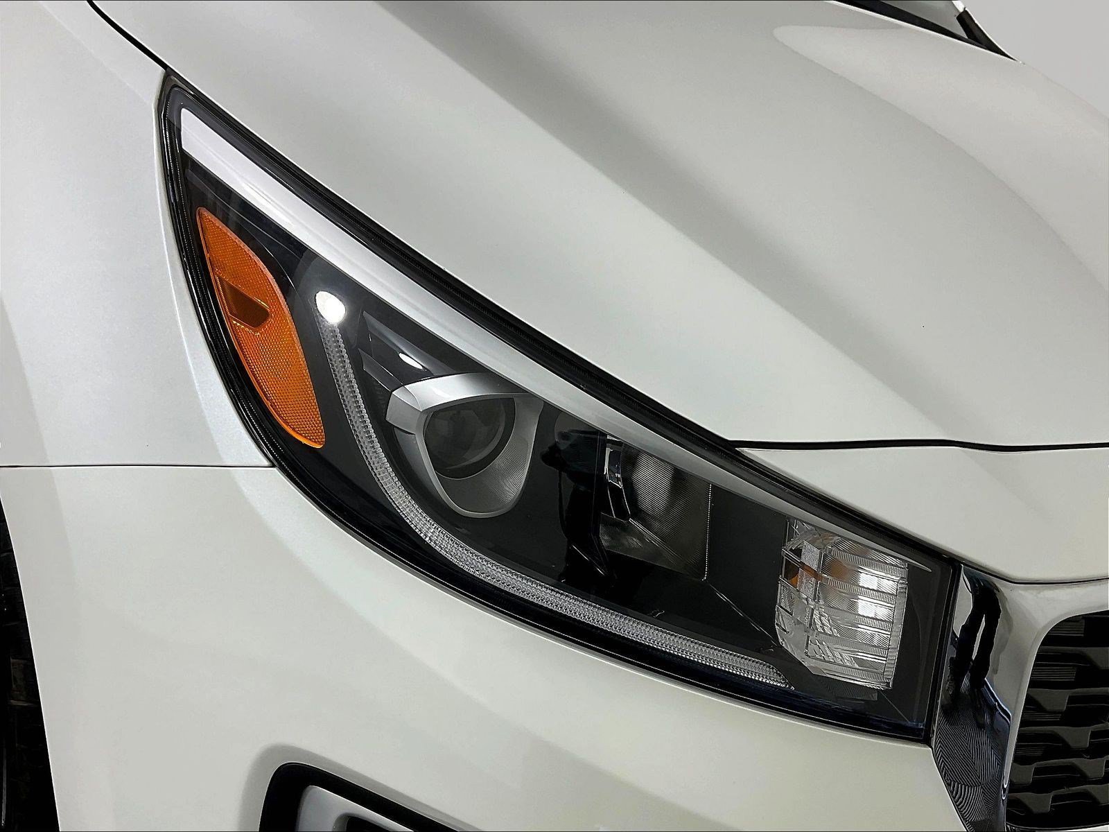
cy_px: 416
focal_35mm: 29
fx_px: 929
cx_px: 554
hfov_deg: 61.7
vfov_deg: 48.2
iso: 16
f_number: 1.8
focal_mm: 3
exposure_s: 1/162
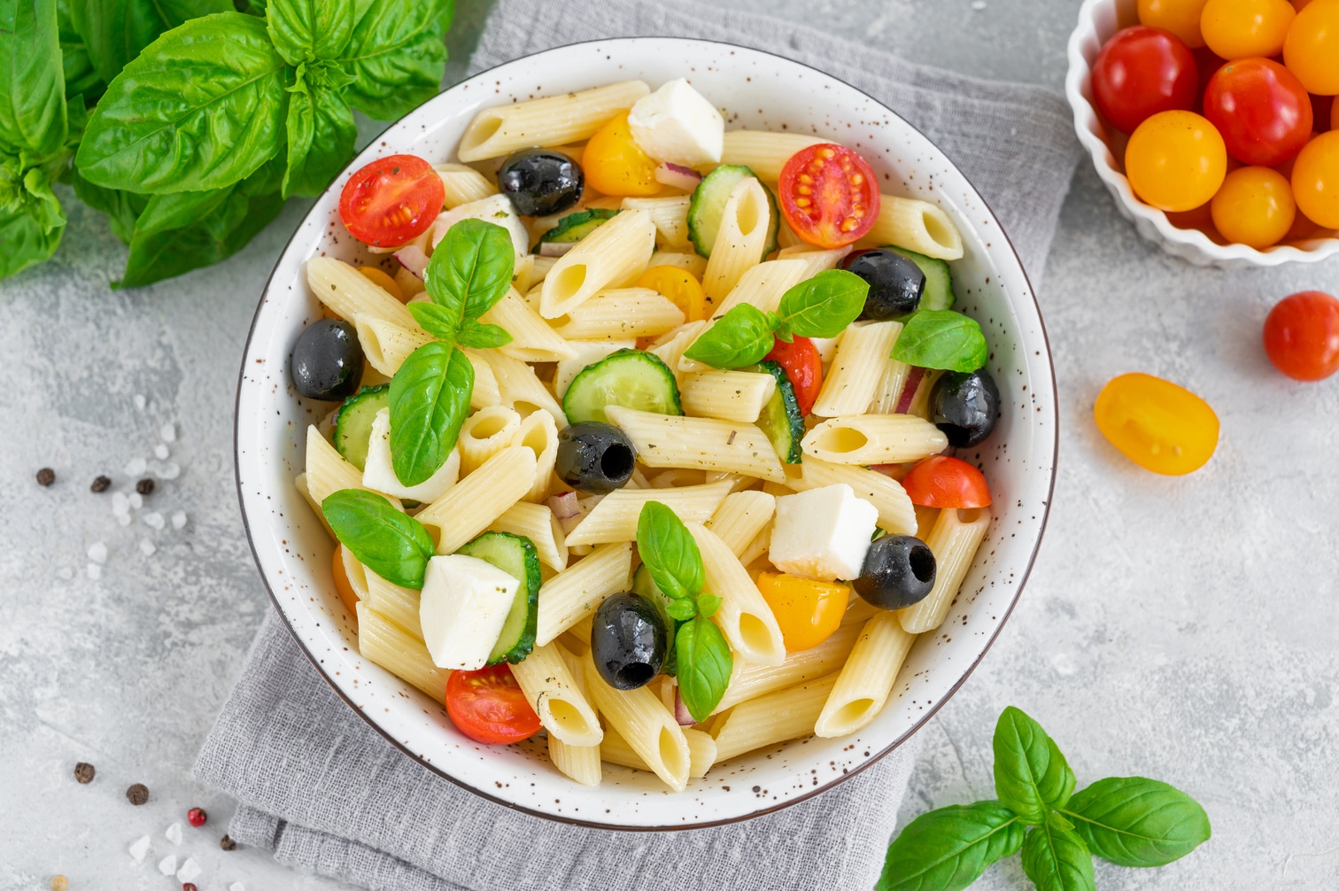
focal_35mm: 56
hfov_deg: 35.7
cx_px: 670
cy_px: 446
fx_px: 2081
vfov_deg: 24.2
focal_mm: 56
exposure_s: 1/50
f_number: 7.1
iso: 320
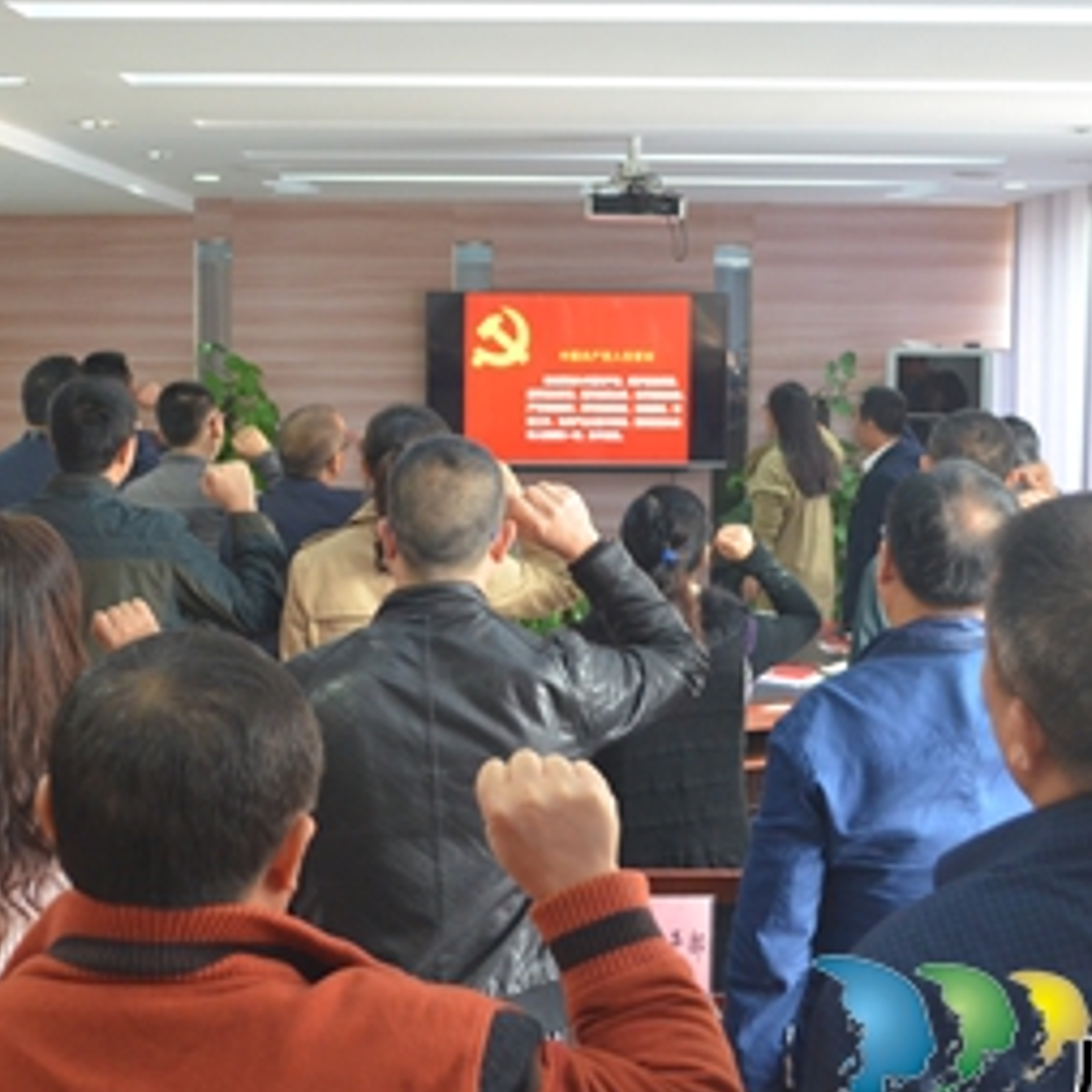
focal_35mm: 65
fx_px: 2320
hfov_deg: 26.5
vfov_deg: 26.5
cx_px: 490
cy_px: 531
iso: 1600
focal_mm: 26
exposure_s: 1/30
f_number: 4.2
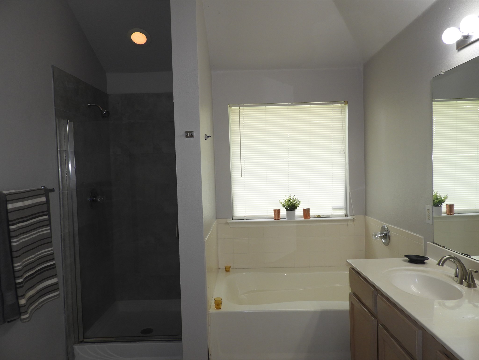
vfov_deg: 56.8
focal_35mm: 24
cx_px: 240
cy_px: 180
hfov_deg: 71.6
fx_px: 332
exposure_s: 1/40
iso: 100
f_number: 3.3
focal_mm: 4.3
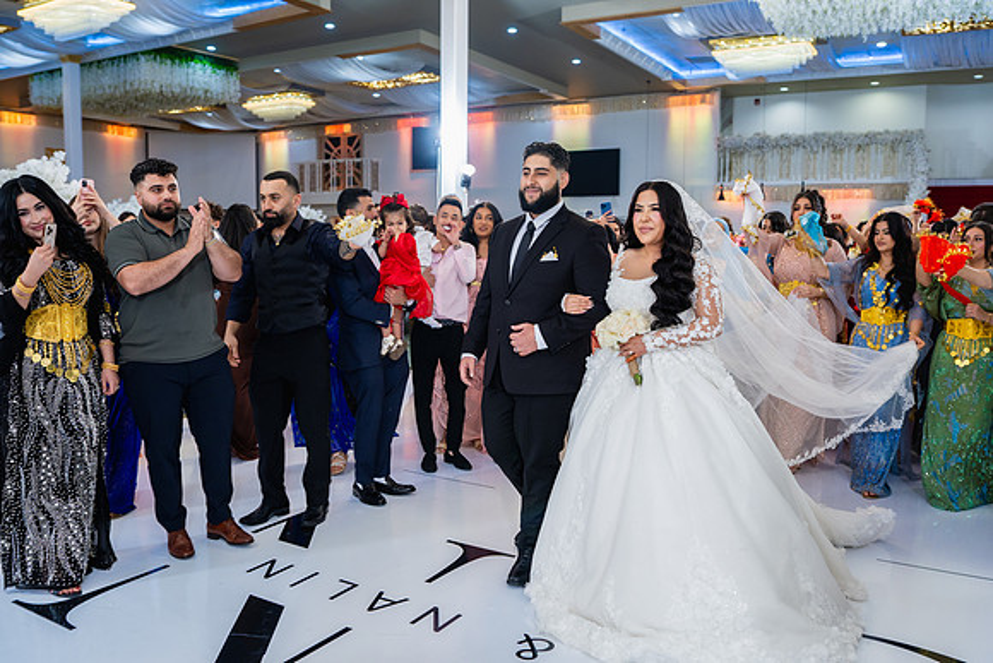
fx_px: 772
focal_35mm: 28
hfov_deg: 65.5
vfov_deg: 46.4
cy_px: 332
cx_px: 496
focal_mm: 28
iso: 800
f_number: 2.8
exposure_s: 1/160
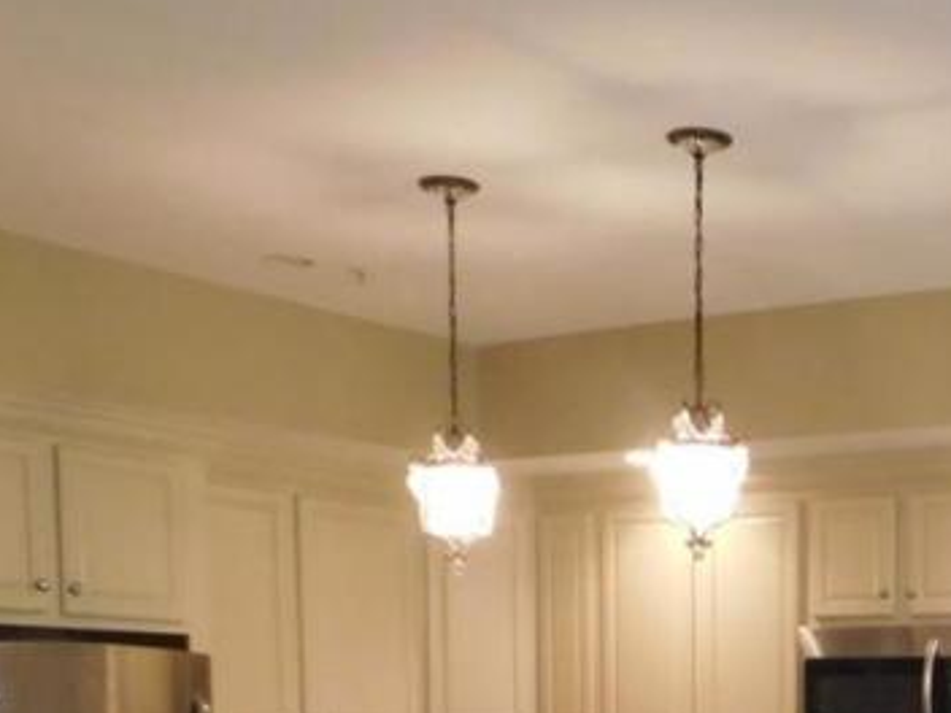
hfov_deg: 27.3
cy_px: 1007
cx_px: 947
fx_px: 1841
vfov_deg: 19.6
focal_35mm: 67
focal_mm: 4
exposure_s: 1/30
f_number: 3
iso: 320
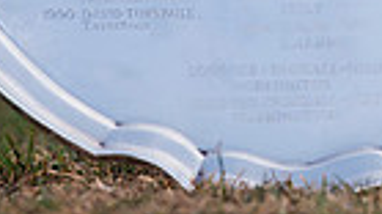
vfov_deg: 1.5
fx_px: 8382
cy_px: -268
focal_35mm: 828
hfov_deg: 2.6
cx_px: 495
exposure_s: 1/250
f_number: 8
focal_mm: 190
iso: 200
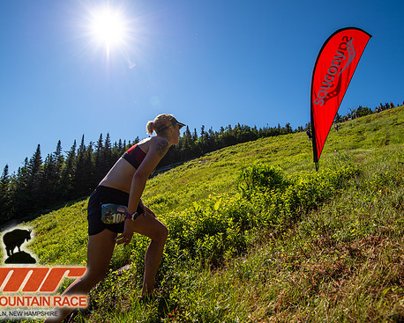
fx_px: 227
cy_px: 158
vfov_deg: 70.9
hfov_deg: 83.2
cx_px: 193
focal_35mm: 19
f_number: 5
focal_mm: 16
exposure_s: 1/1000
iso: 100
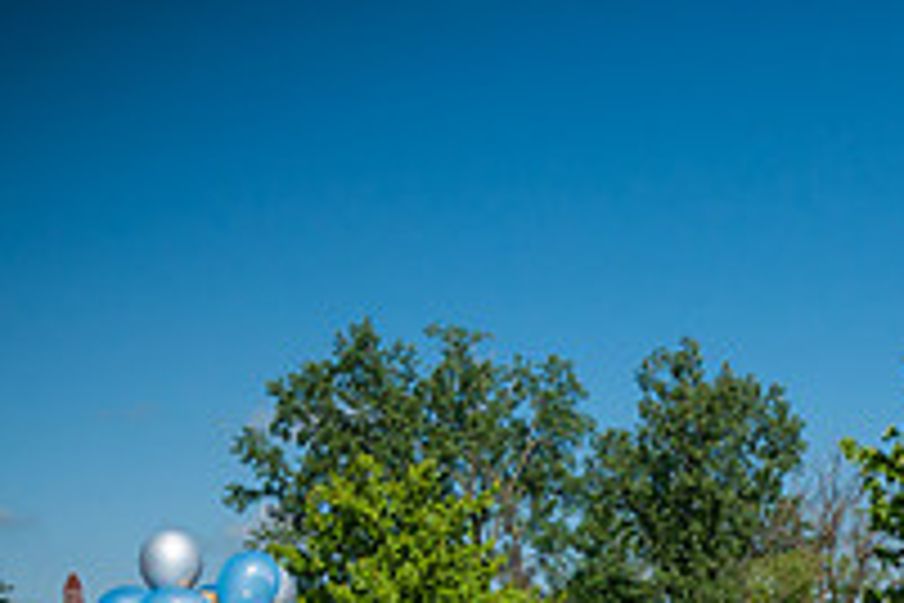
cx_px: 962
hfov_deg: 24.2
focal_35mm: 79
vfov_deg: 16.7
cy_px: 663
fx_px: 1984
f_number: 11
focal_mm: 17
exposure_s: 1/500
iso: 200
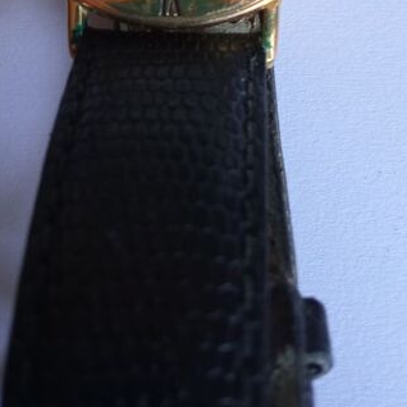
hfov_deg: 35.3
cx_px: 180
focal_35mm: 48
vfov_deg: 33.9
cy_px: 59
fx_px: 639
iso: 369
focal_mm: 3.79
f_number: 2.2
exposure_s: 1/33.3
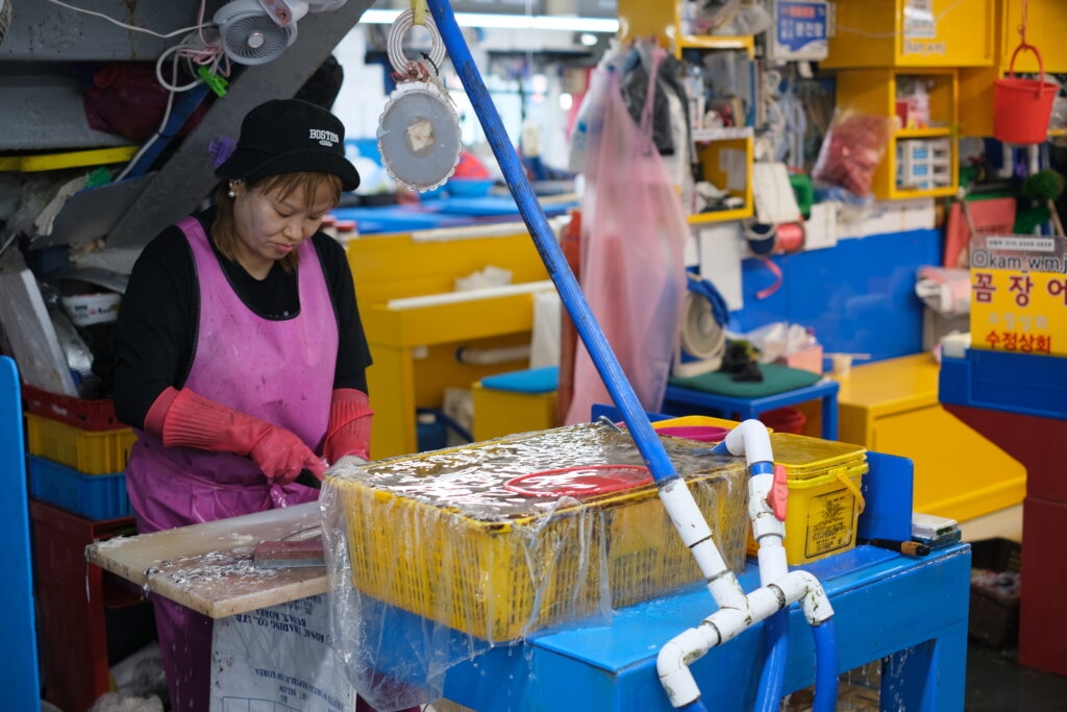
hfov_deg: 37.5
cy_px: 356
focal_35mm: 53
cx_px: 534
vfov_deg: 25.5
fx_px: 1571
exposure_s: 1/180
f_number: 2
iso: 320
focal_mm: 35
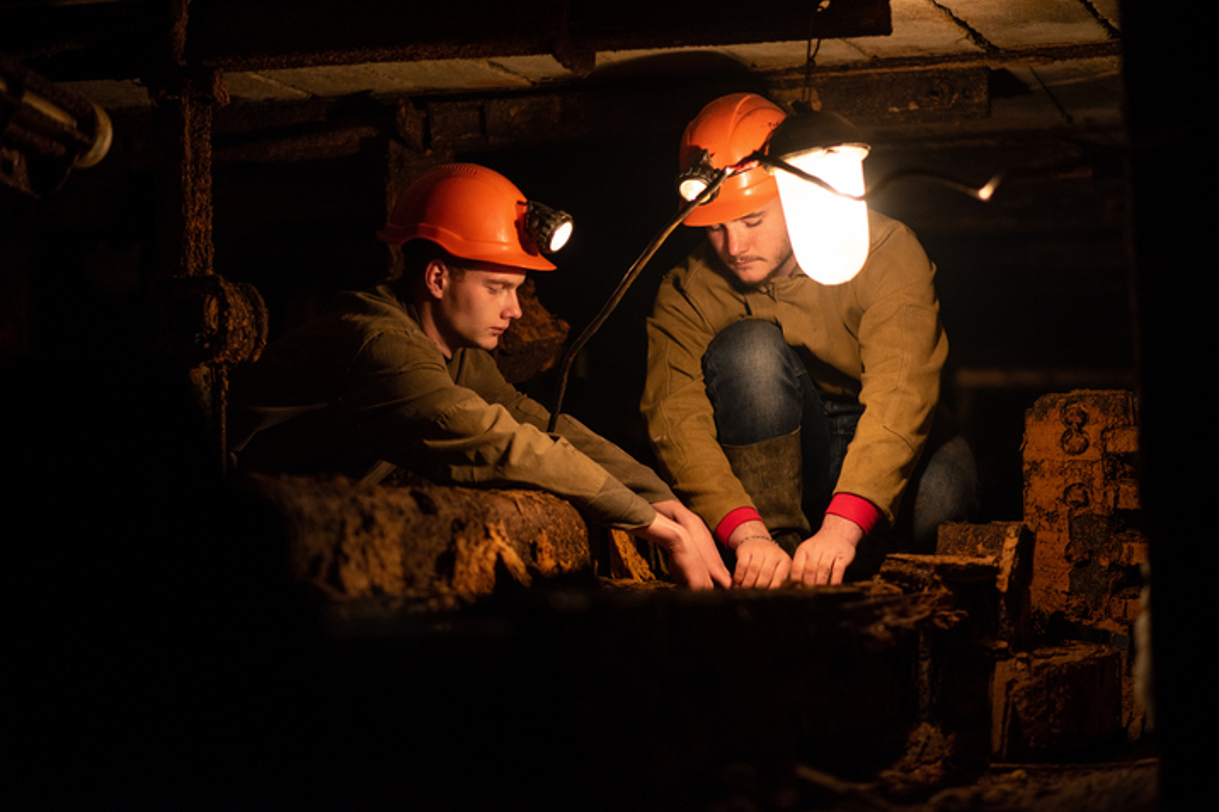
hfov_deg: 23.6
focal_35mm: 86
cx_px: 610
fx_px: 2911
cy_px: 406
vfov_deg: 15.9
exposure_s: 1/160
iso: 800
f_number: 2
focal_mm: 85
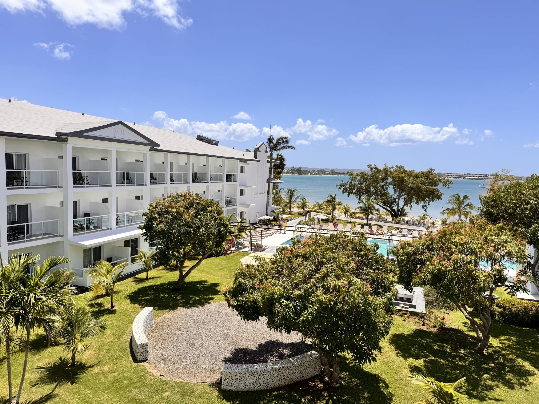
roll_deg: -1.8
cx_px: 270
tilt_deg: -5.2
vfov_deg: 56.8
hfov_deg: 71.6
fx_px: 374
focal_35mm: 24
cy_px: 202
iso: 80
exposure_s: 1/5814
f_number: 1.78
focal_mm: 6.76
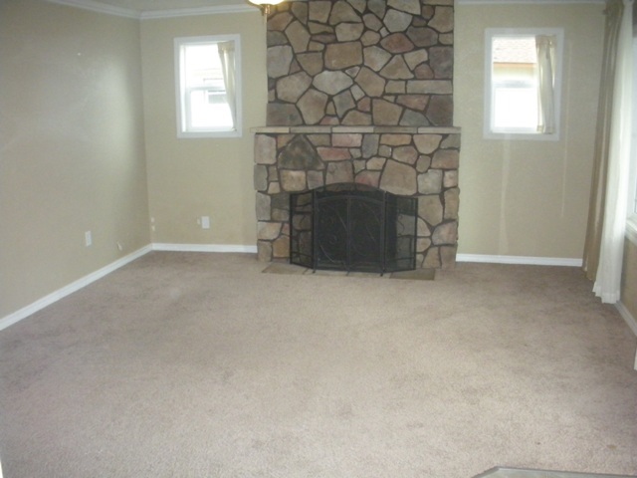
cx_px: 318
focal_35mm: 35
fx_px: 644
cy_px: 239
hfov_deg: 52.6
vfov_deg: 40.7
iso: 800
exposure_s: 1/60
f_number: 3.5
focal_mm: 6.3
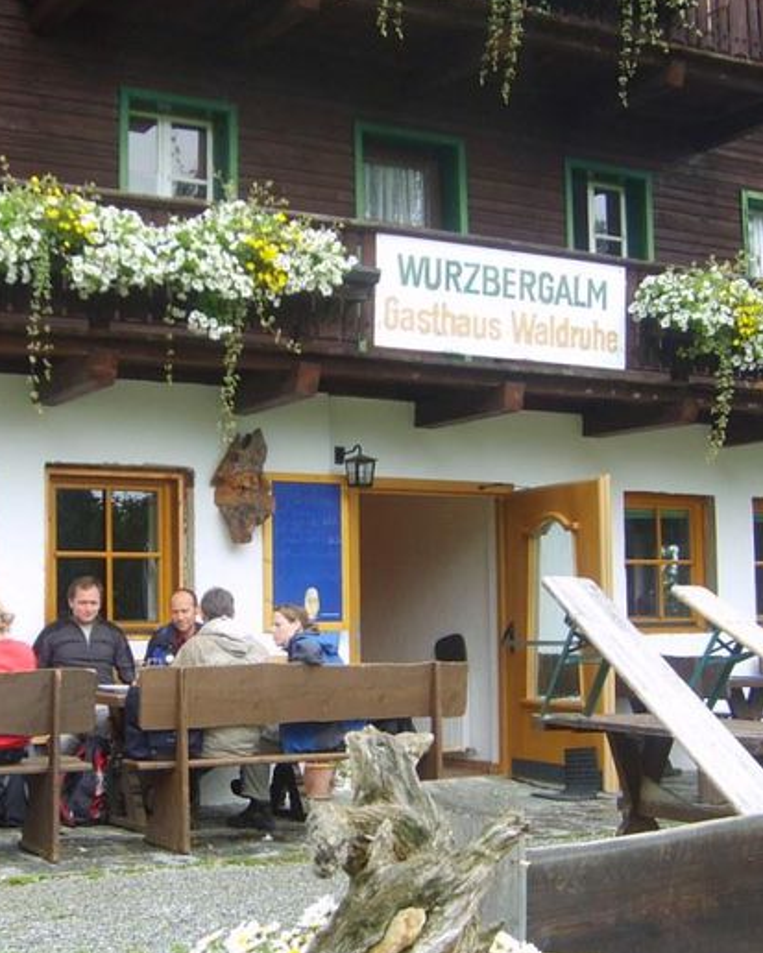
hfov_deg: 28.4
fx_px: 1496
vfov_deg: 35.3
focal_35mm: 53
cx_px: 246
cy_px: 502
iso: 50
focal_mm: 5.8
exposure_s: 1/125
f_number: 2.8
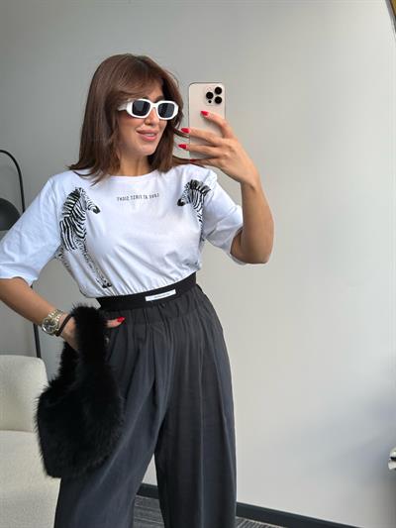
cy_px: 264
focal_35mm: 48
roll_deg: +3.9
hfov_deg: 30.3
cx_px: 198
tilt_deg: -19.4
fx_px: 732
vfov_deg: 39.6
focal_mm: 6.76
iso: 80
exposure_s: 1/121
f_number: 1.78
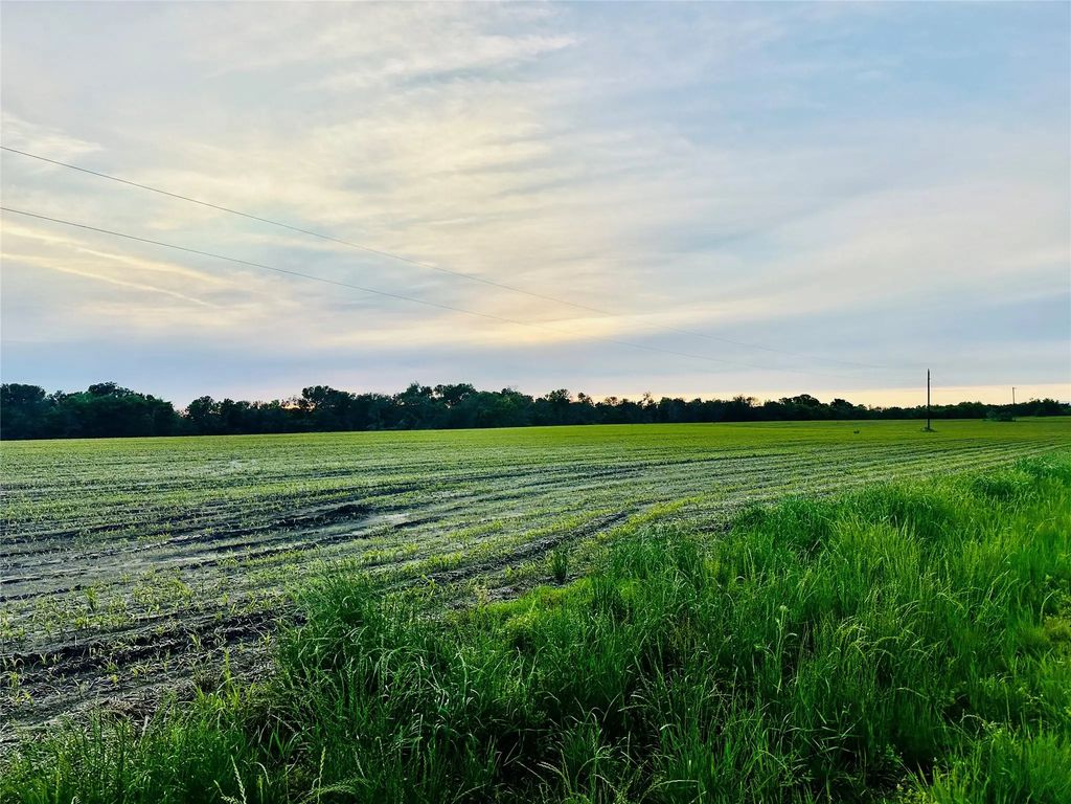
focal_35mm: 24
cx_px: 536
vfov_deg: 56.8
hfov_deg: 71.6
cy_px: 402
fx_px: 743
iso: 80
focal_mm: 6.86
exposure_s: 1/918
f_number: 1.78
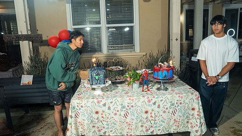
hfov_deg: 73.8
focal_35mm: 25
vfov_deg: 45.6
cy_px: 68
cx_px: 121
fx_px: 161
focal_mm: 24
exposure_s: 1/160
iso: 640
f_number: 3.5
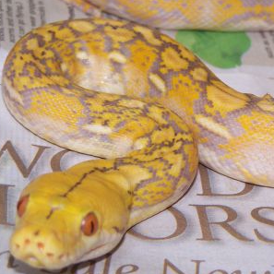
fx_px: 1397
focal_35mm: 156
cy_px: 111
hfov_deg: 11.2
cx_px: 217
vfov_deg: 11.2
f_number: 3.2
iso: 80
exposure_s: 1/100
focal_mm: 17.5
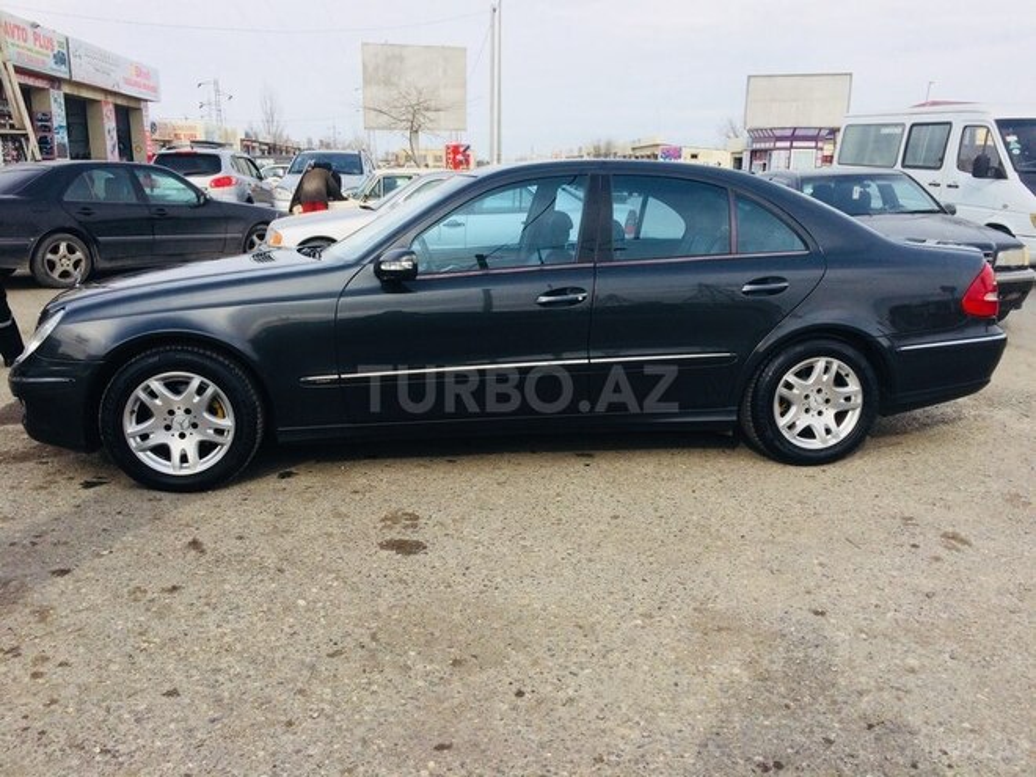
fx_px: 868
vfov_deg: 48.2
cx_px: 518
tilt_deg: -16.0
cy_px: 388
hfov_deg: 61.7
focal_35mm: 29
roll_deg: -0.1
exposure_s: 1/1414
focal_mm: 4.15
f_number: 2.2
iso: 32
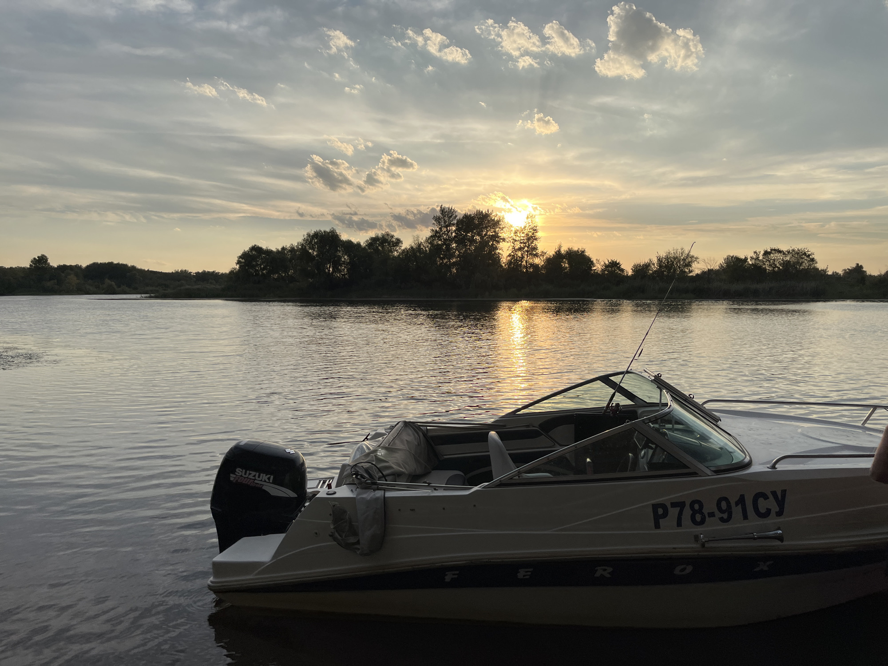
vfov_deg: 53.1
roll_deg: +0.4
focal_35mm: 26
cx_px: 444
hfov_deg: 67.3
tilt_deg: -4.3
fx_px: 667
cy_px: 333
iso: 50
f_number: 1.6
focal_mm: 5.1
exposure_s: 1/4016
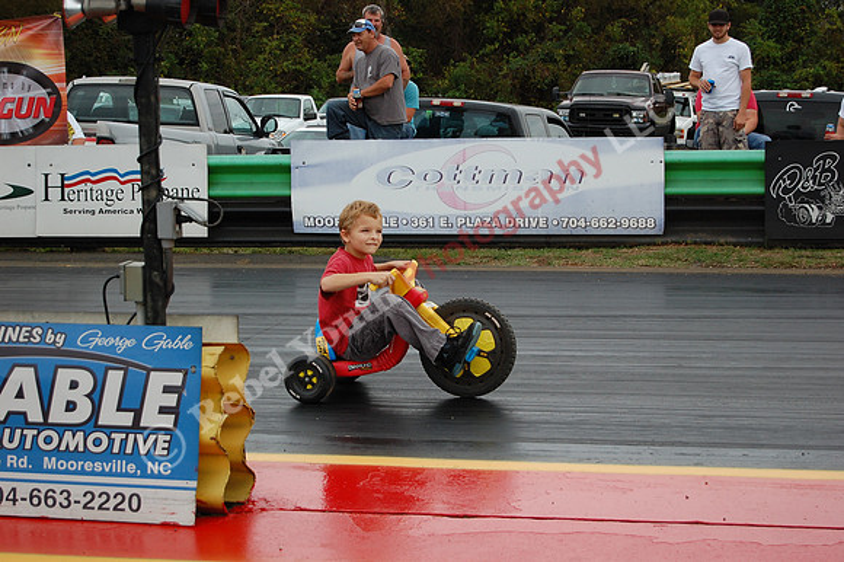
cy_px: 281
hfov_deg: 24.6
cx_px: 422
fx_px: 1933
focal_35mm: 82
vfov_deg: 16.5
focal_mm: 55
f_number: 5.6
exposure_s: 1/1000
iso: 400
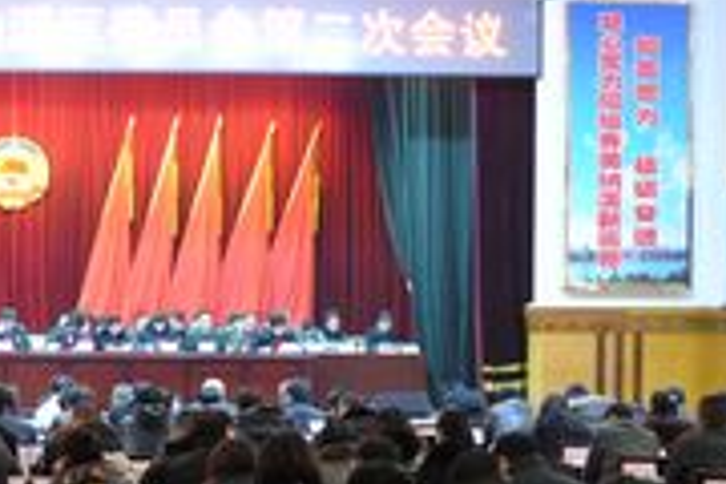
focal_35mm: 75
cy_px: 383
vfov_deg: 18.0
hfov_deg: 25.8
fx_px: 1512
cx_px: 16
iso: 1600
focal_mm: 18
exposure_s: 1/25
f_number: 3.5
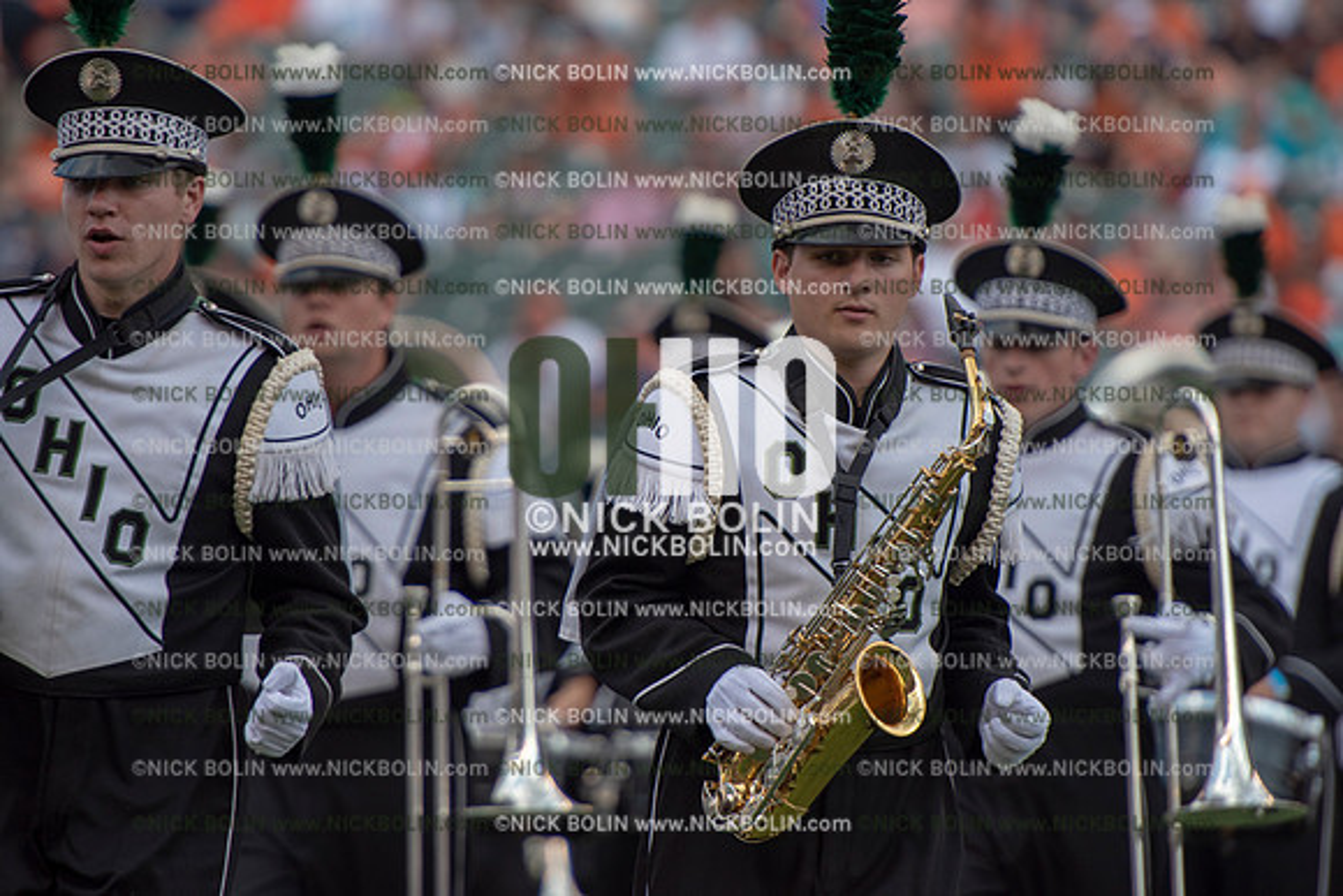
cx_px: 672
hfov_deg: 5.4
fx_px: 14179
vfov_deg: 3.6
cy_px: 448
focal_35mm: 380
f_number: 5.6
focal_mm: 380
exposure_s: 1/1250
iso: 400
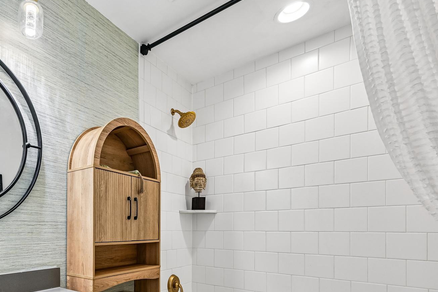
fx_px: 268
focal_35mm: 22
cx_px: 96
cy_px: 225
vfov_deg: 54.1
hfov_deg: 71.7
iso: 400
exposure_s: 1/15
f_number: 8
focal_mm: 14
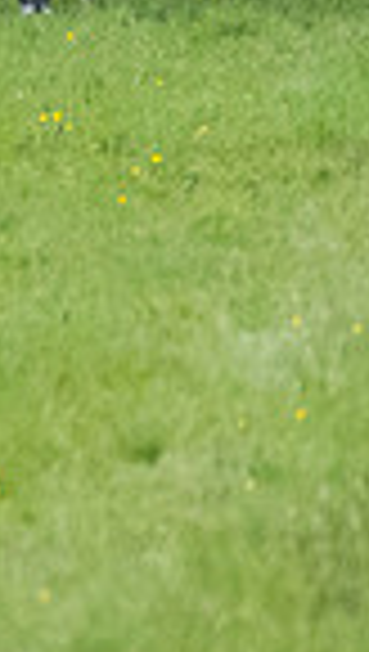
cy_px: -180
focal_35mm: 2874
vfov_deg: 0.8
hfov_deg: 0.4
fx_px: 49789
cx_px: -420
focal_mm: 280
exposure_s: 1/1000
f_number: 4
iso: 2000
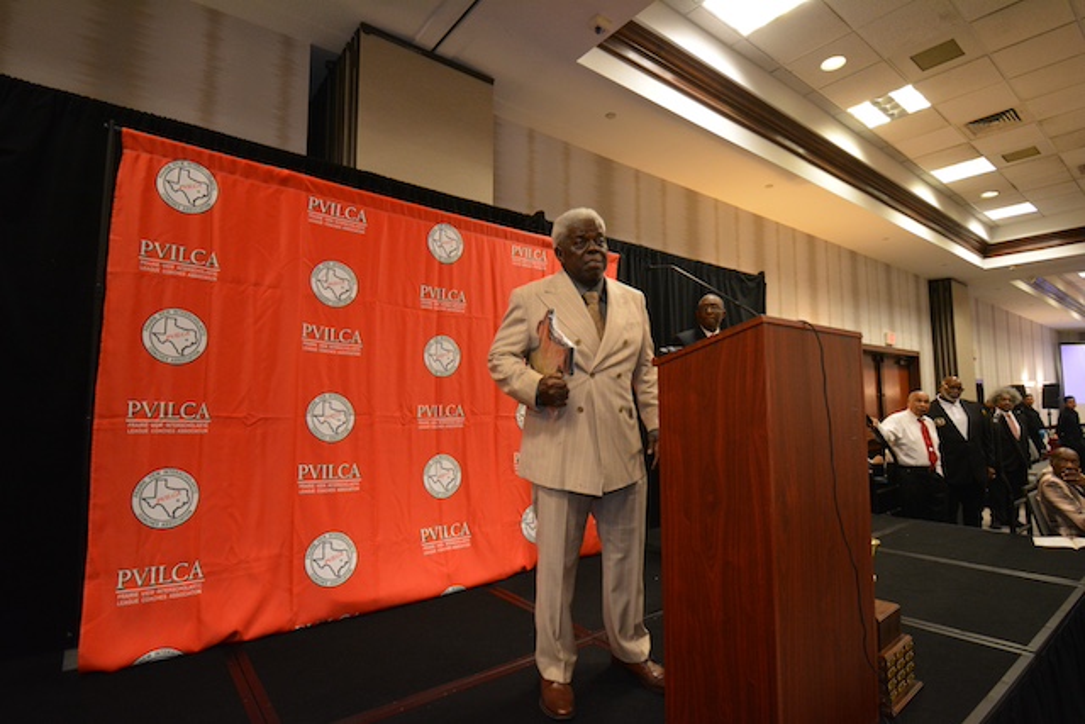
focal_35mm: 17
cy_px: 362
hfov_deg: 92.4
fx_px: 520
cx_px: 542
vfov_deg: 69.7
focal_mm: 11.5
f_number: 4.8
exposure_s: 1/60
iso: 2000
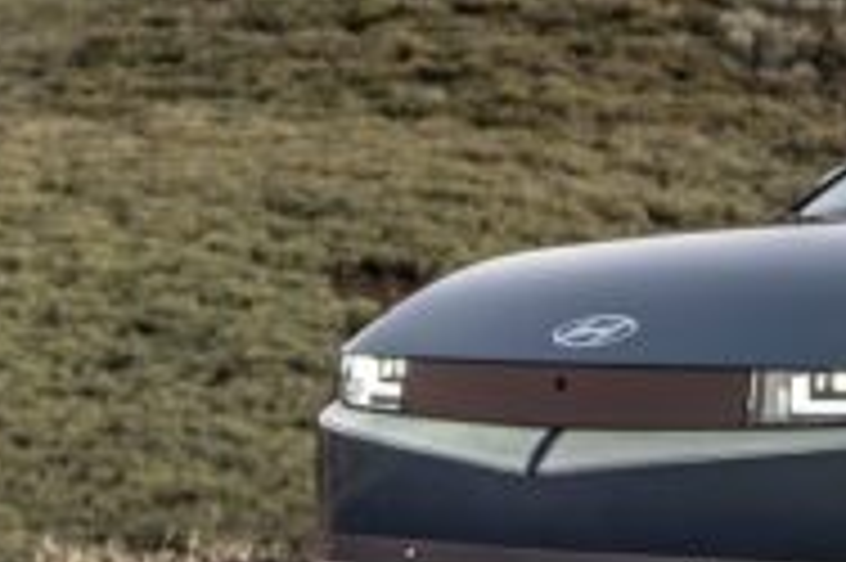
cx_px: 1296
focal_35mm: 204
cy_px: 139
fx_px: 4790
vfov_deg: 6.7
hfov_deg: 9.8
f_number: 5
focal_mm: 50
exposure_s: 1/4
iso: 64
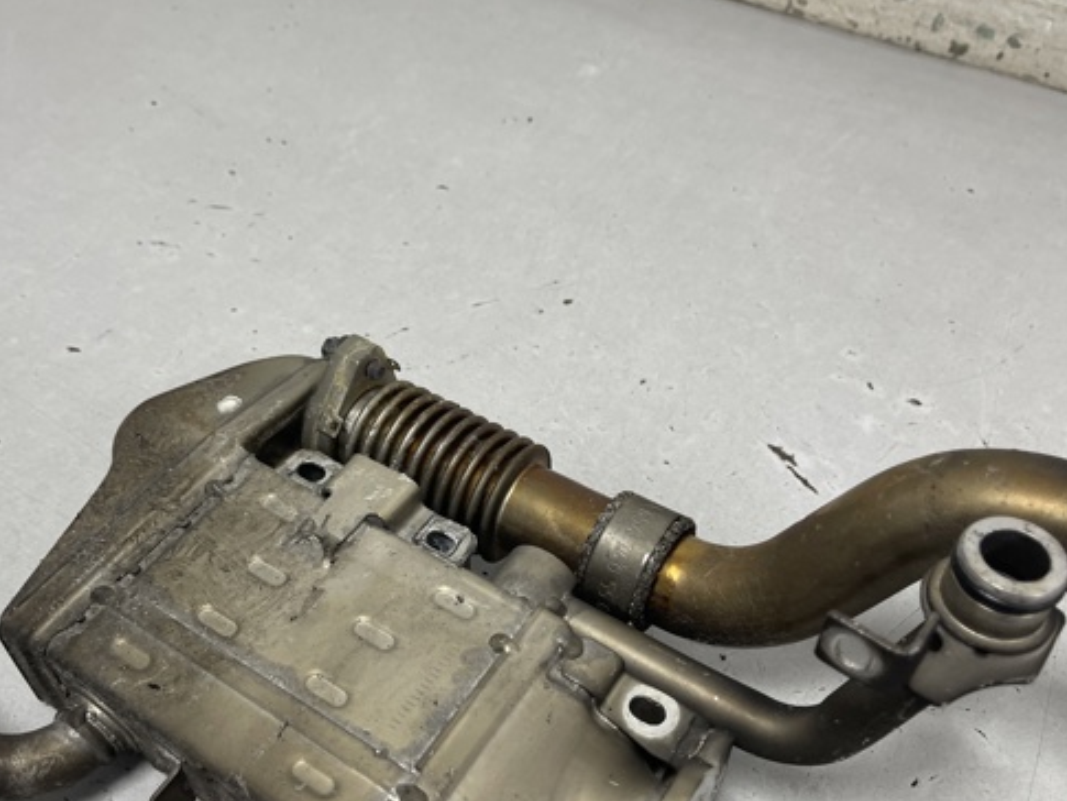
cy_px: 436
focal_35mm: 33
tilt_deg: -46.9
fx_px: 1017
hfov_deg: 55.2
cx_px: 469
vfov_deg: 42.9
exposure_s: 1/100
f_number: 1.6
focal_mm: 5.1
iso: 100
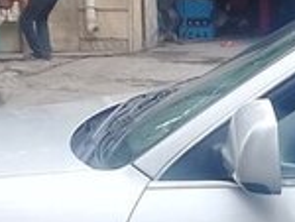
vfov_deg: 10.7
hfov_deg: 14.3
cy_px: 276
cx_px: 271
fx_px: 1161
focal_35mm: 136
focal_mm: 3.3
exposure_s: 1/153
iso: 64
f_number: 2.2
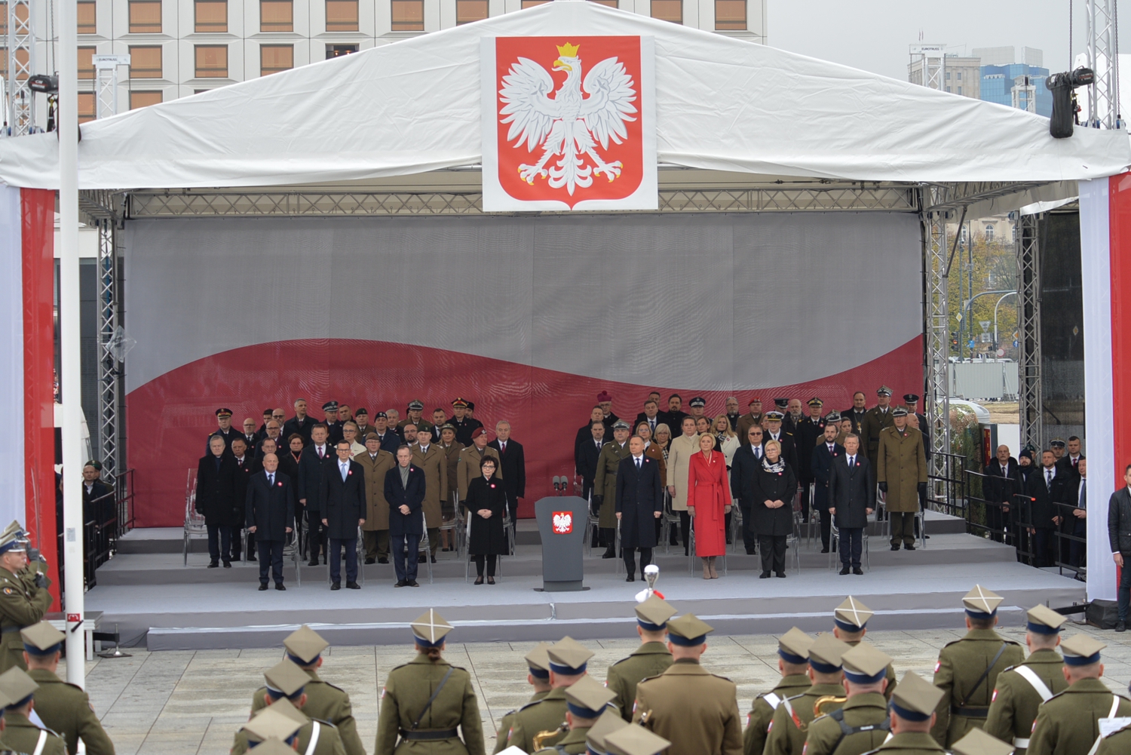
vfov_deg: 17.1
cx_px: 566
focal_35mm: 80
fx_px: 2514
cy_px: 378
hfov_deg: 25.4
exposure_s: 1/250
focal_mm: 80
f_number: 5.6
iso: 500
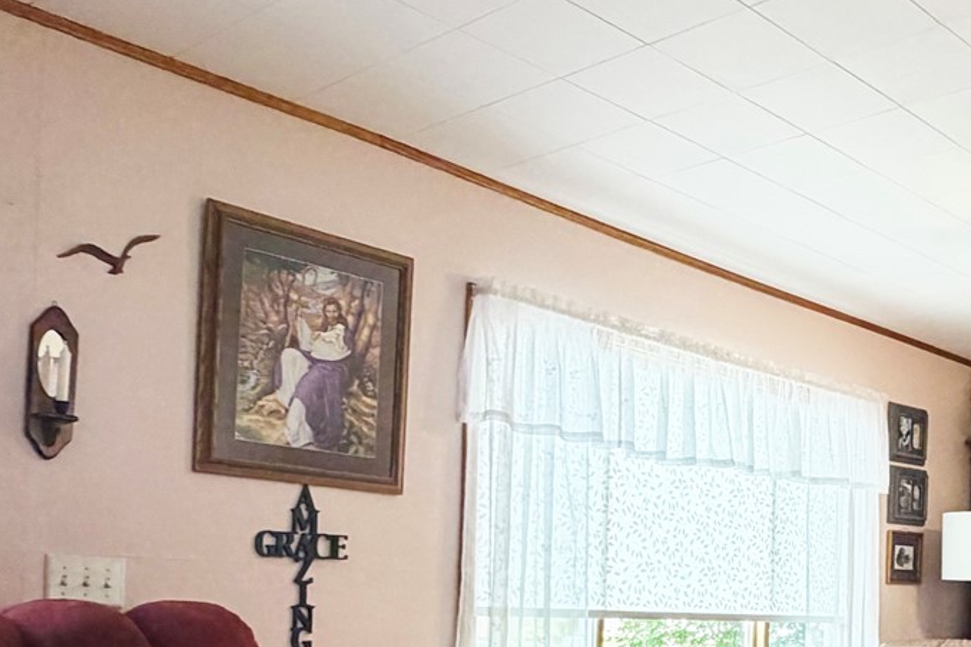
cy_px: 588
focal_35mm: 44
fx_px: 1187
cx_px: 811
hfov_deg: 42.0
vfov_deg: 29.2
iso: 250
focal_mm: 2.22
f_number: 2.2
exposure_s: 1/121
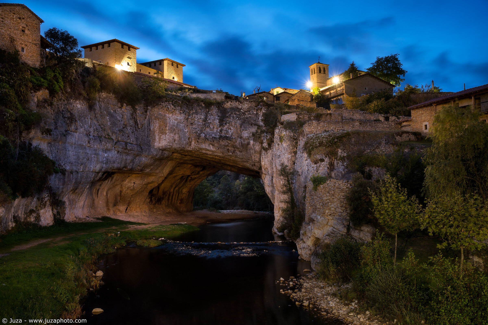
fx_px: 447
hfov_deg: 57.2
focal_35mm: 33
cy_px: 162
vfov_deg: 40.0
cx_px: 244
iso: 100
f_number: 4
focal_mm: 33
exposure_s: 30
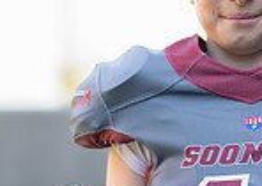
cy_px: 155
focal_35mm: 223
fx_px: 1656
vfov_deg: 6.4
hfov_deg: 9.0
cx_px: 262
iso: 100
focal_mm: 50
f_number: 1.2
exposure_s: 1/1600
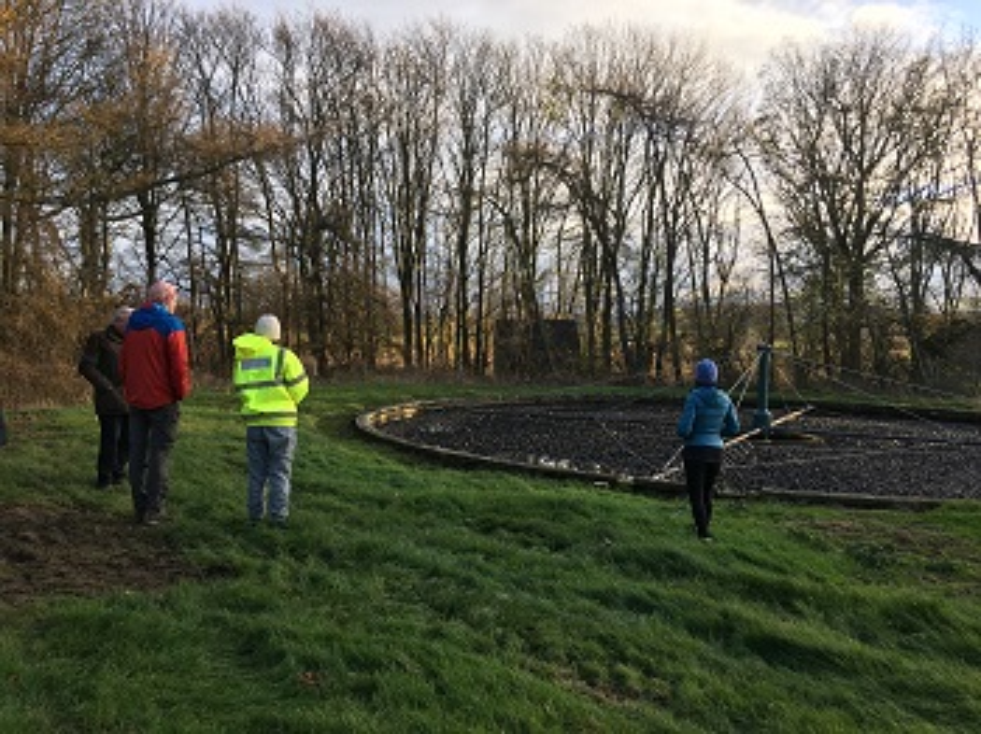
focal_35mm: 29
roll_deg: -0.3
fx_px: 821
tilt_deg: -2.3
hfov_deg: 61.7
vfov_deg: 48.2
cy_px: 367
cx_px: 490
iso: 25
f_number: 2.2
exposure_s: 1/242
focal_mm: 4.15
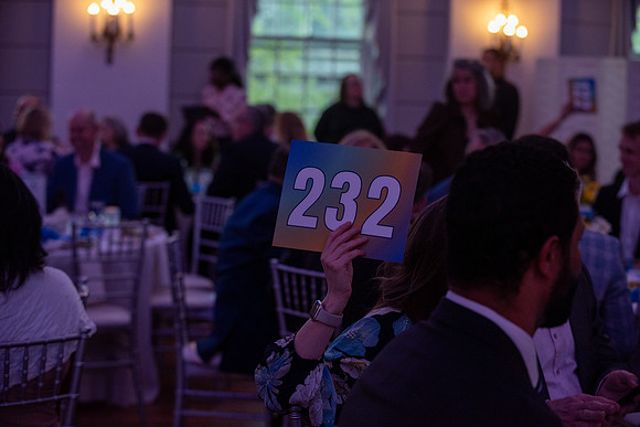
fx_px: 1387
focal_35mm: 78
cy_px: 214
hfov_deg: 26.0
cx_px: 320
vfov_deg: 17.5
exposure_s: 1/200
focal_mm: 78
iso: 2000
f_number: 3.2
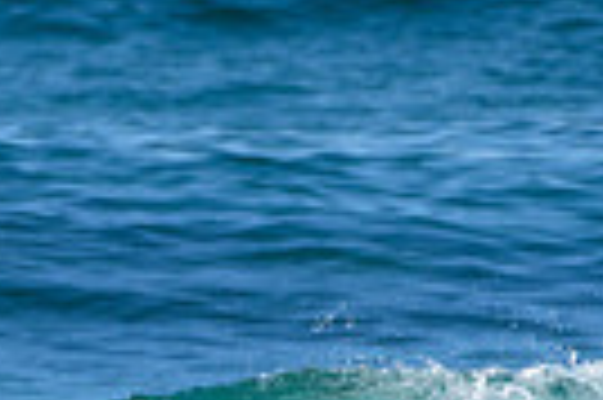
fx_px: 44400
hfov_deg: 0.8
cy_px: 543
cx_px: 92
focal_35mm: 2654
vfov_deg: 0.5
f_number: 5.6
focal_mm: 500
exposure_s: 1/2000
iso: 220
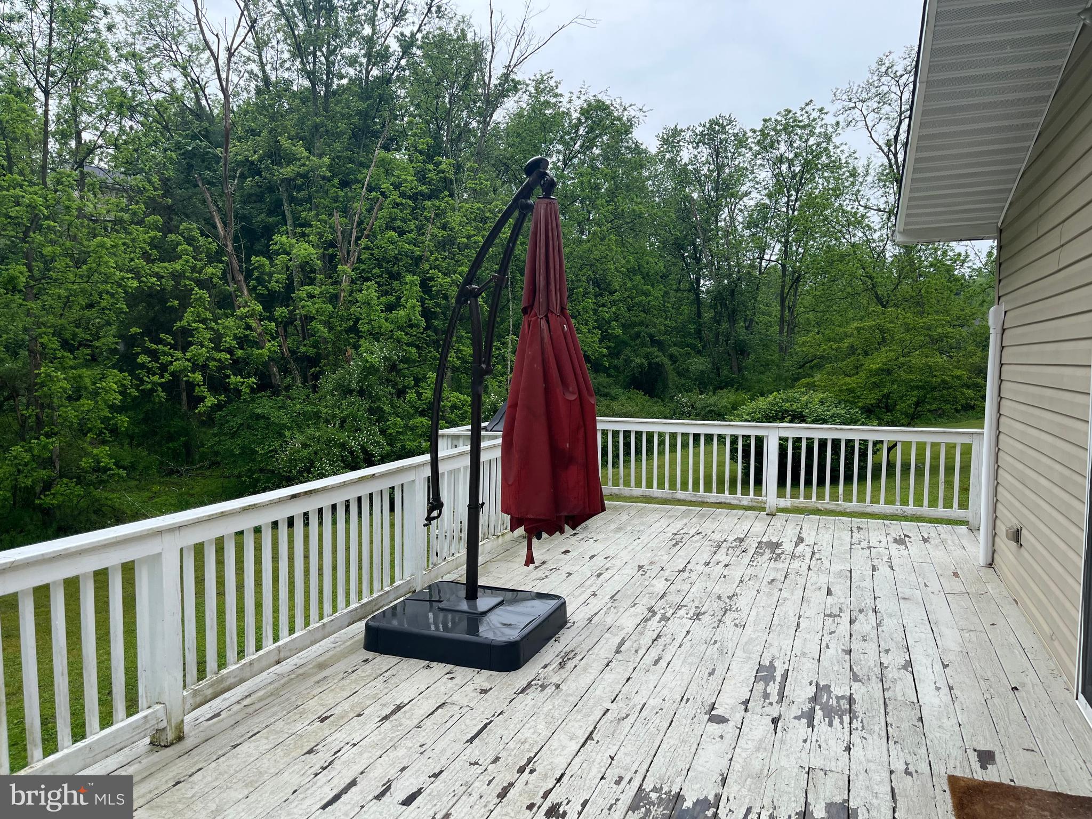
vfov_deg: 53.1
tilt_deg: -4.4
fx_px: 820
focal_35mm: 26
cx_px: 546
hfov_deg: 67.3
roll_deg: +0.2
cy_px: 410
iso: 50
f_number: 1.6
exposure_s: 1/967
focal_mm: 5.1
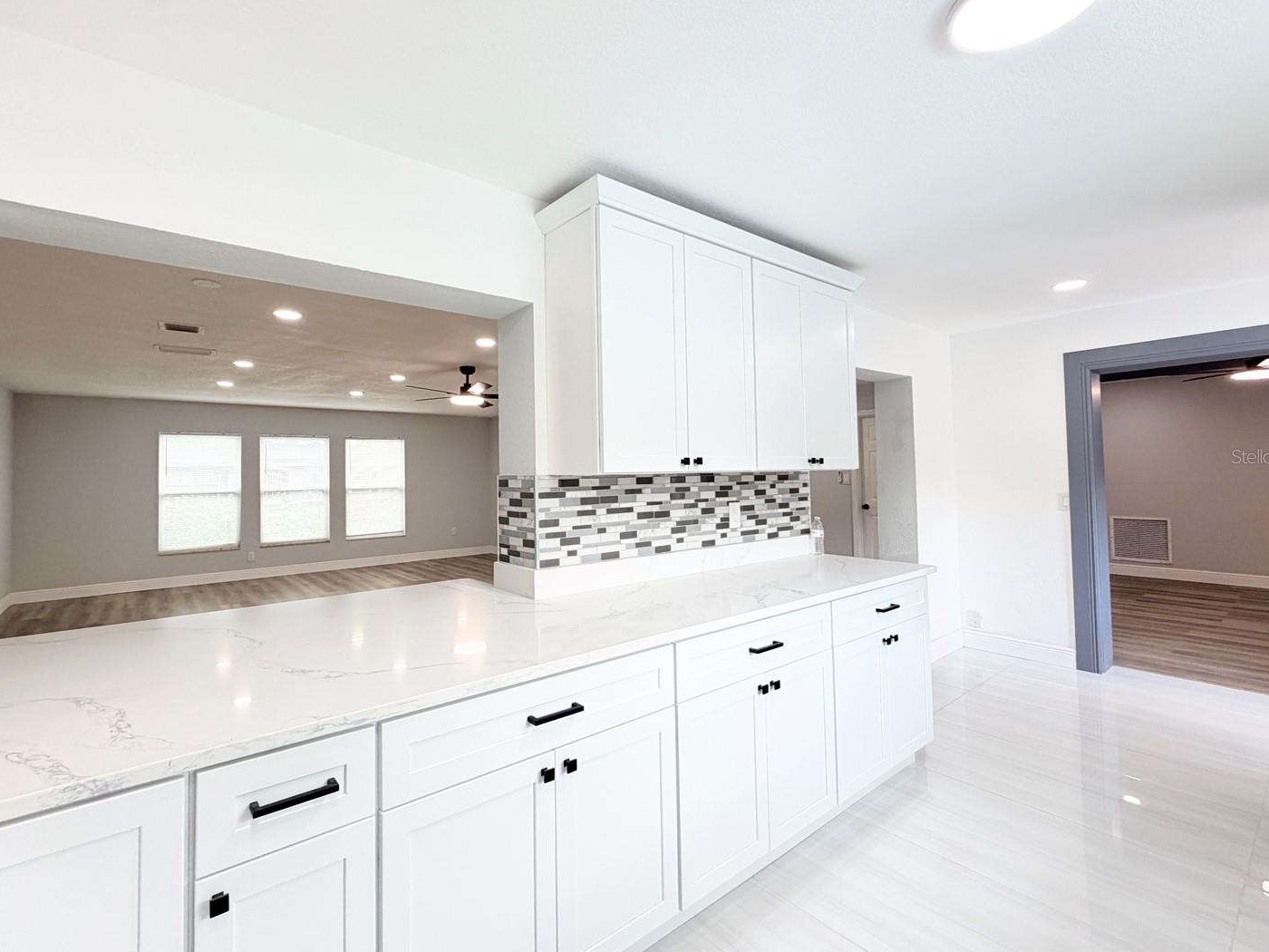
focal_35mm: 16
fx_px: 587
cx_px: 592
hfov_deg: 94.4
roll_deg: +1.0
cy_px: 456
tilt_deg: +2.5
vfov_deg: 78.1
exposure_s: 1/120
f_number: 2.2
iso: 125
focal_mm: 2.22
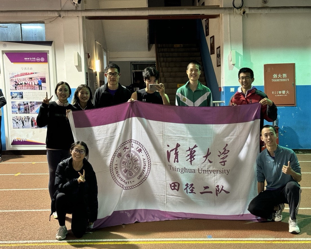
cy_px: 124
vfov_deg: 29.7
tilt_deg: -5.7
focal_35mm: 51
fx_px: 470
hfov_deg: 36.6
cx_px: 151
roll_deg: +1.3
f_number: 1.78
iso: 250
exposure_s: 1/33
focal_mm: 6.76
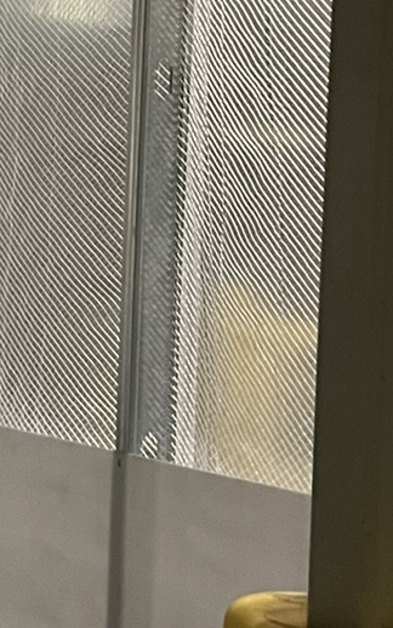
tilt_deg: +3.3
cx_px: -85
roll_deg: -2.9
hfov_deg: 11.8
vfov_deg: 18.8
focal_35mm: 109
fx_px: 1867
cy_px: 85
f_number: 1.5
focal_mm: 5.7
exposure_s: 1/39
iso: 640
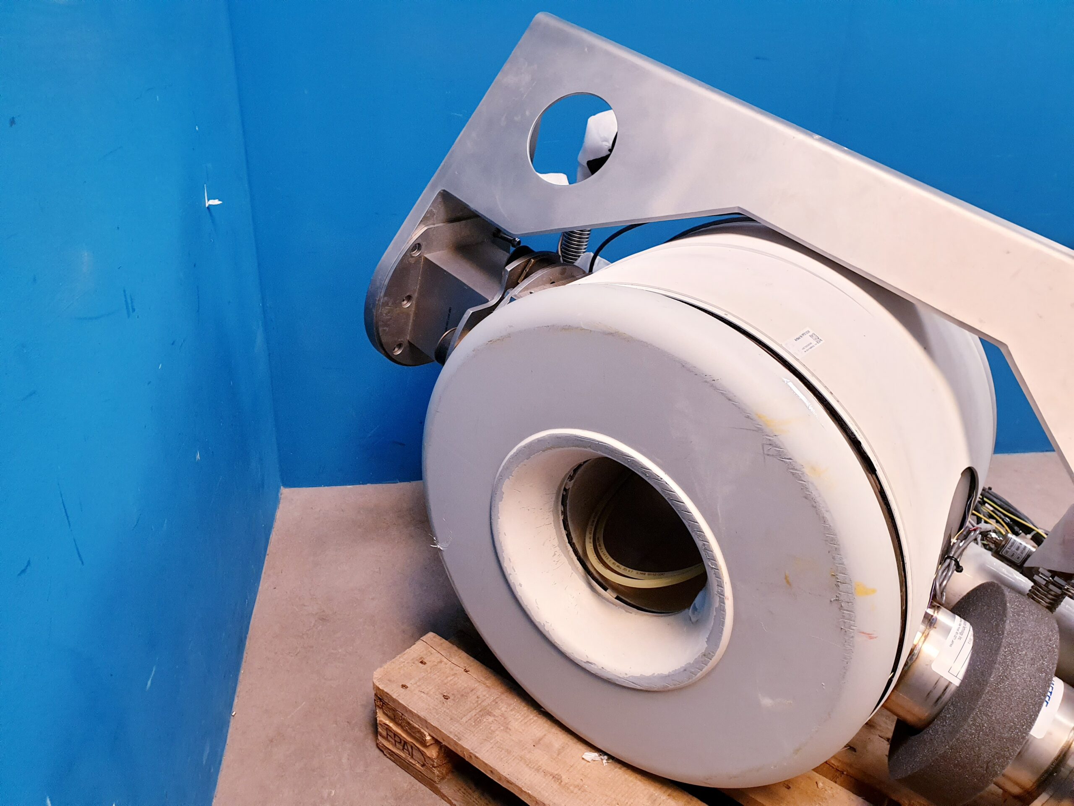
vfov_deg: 53.1
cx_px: 537
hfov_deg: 67.3
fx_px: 807
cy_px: 403
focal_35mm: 26
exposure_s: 1/50
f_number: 2.4
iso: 200
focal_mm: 4.3
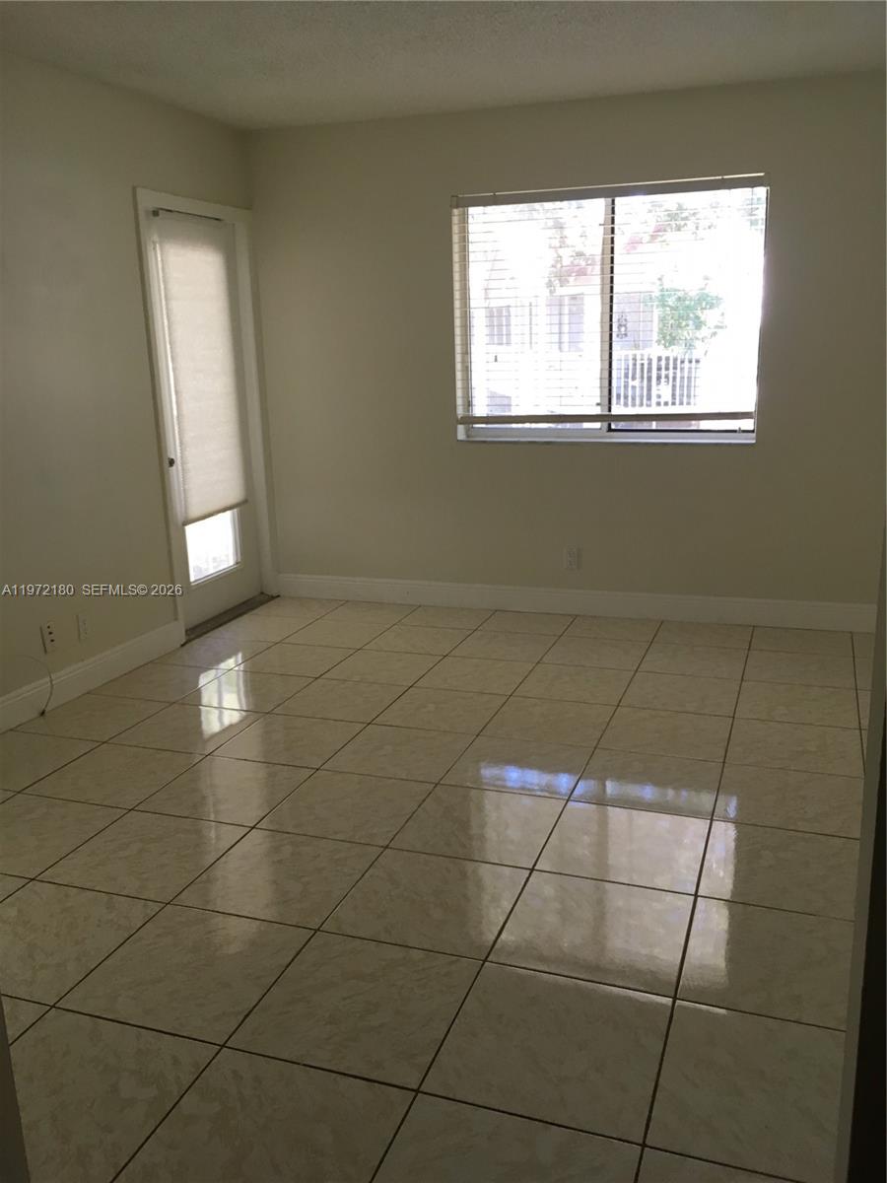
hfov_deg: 48.2
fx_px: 991
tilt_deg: -14.8
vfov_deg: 61.7
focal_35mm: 29
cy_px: 592
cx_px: 444
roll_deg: +1.3
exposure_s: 1/30
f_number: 2.2
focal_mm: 4.15
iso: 32
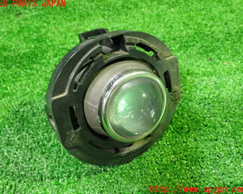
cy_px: 97
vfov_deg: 39.2
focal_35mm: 38
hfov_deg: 47.9
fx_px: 273
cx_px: 117
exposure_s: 1/30
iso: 800
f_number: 2.5
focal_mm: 6.37
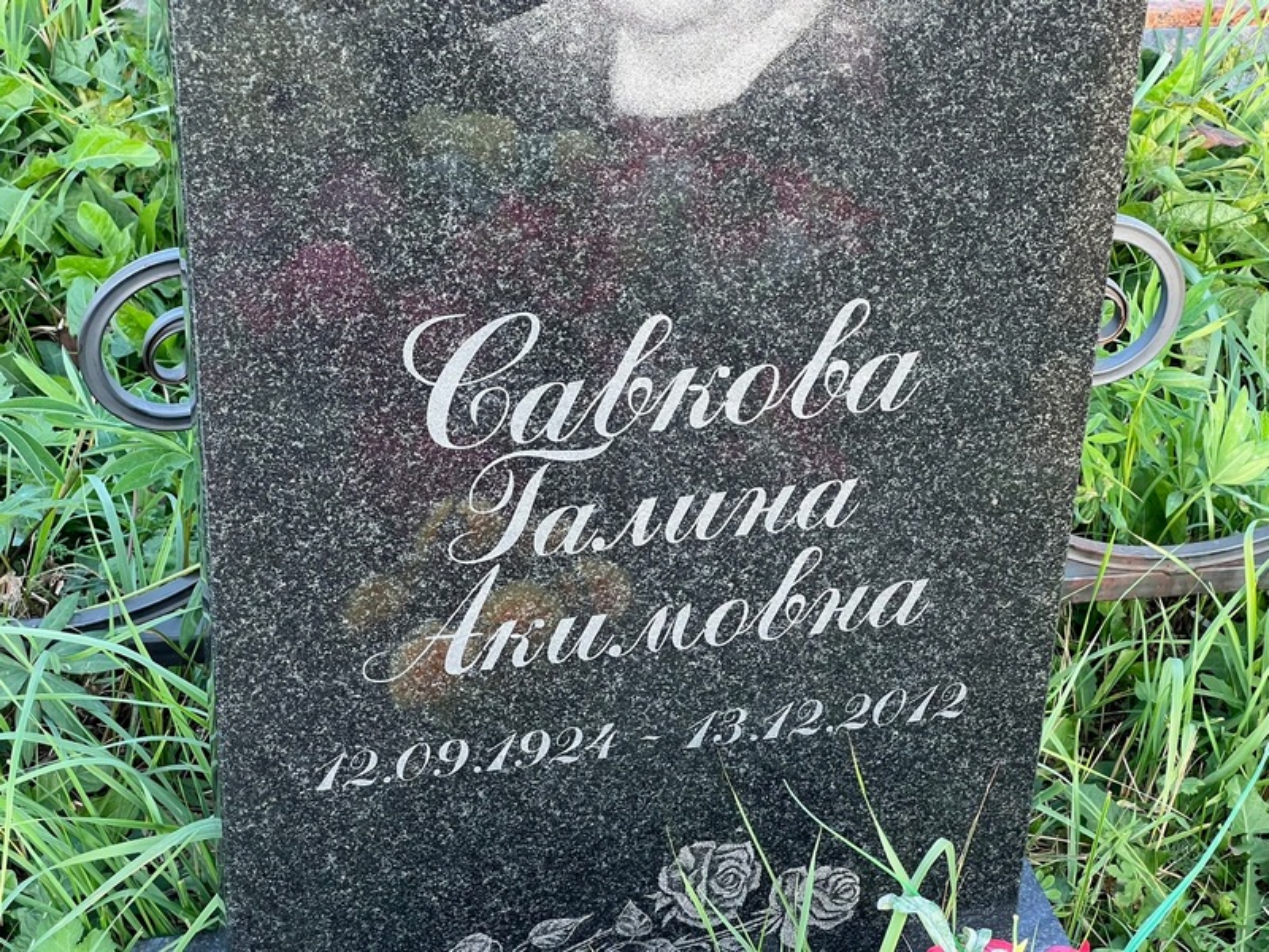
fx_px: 2823
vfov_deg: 19.1
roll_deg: -3.1
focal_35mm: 77
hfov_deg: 25.3
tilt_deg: -34.2
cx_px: 634
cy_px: 476
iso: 160
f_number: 2.8
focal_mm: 9
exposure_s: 1/99
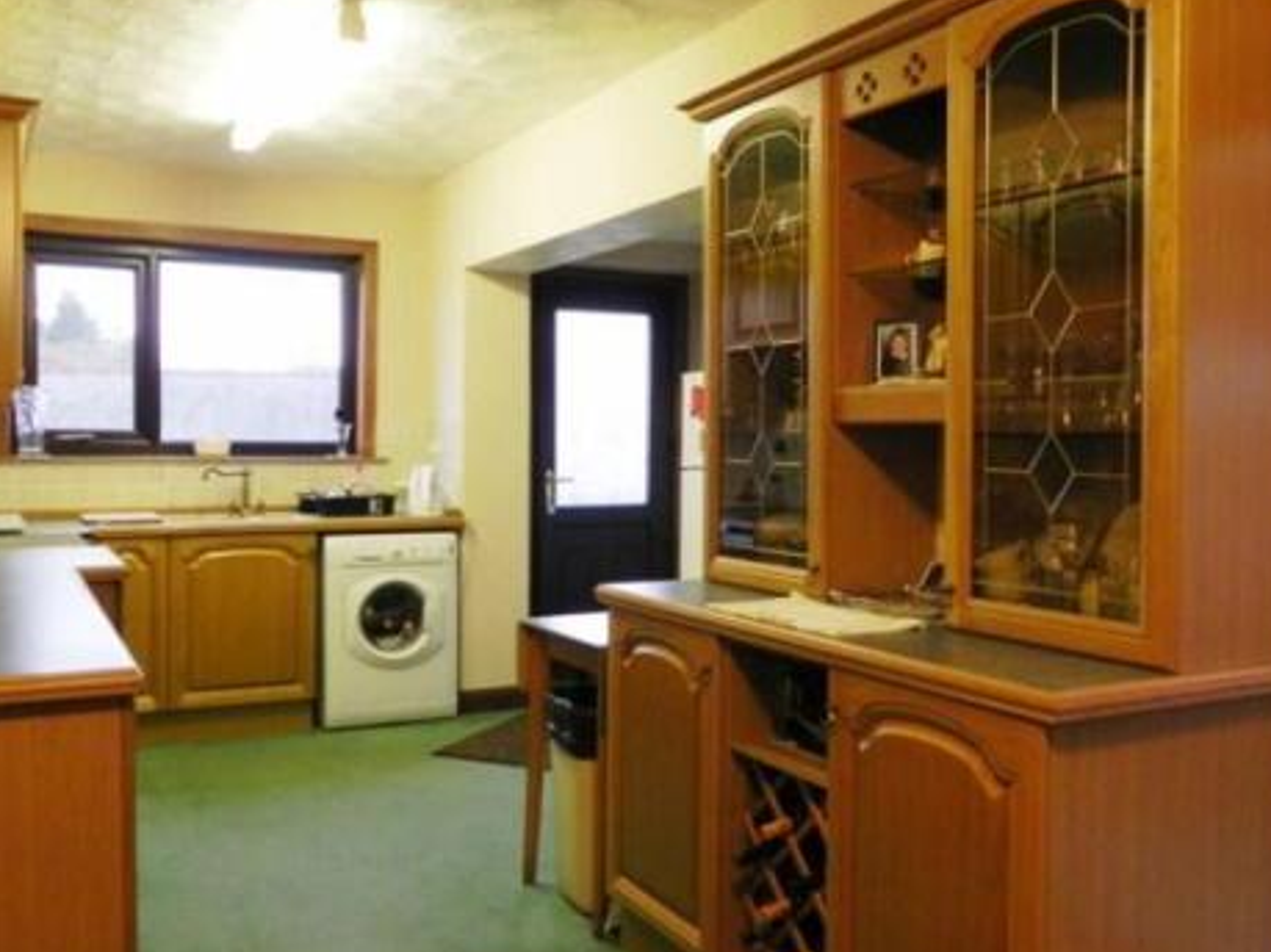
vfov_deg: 42.9
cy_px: 480
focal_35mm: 33
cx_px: 606
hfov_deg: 55.3
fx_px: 1211
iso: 379
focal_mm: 4.6
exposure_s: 1/30
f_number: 2.8
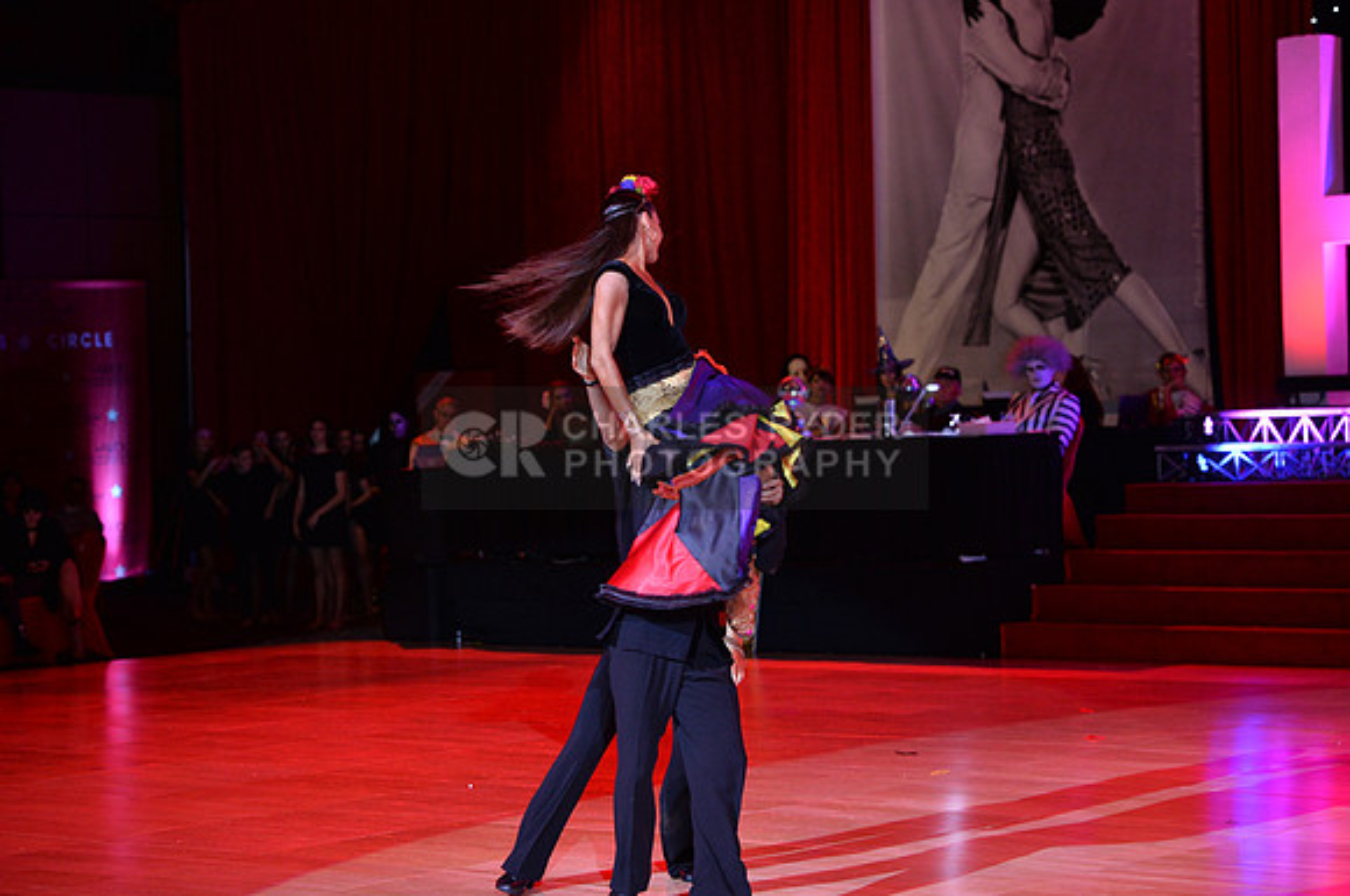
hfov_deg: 22.7
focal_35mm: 90
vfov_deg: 15.1
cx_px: 675
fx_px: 3370
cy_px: 448
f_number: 4.5
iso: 2000
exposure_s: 1/250
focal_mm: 90
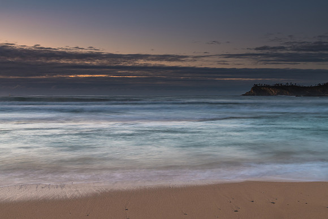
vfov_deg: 30.1
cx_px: 164
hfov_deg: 43.9
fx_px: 407
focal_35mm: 45
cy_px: 110
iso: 250
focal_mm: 44
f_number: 8
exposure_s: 4
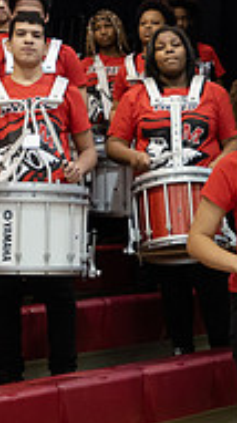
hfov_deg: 11.7
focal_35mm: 102
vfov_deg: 21.0
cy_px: 196
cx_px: 233
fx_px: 1143
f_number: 3.5
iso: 3200
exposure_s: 1/200
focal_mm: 32
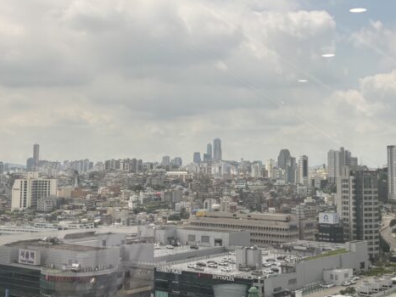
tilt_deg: +5.6
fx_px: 652
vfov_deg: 25.6
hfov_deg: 33.6
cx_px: 255
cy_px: 110
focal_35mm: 57
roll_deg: -0.2
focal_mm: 5.96
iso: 50
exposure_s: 1/2024
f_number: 1.6
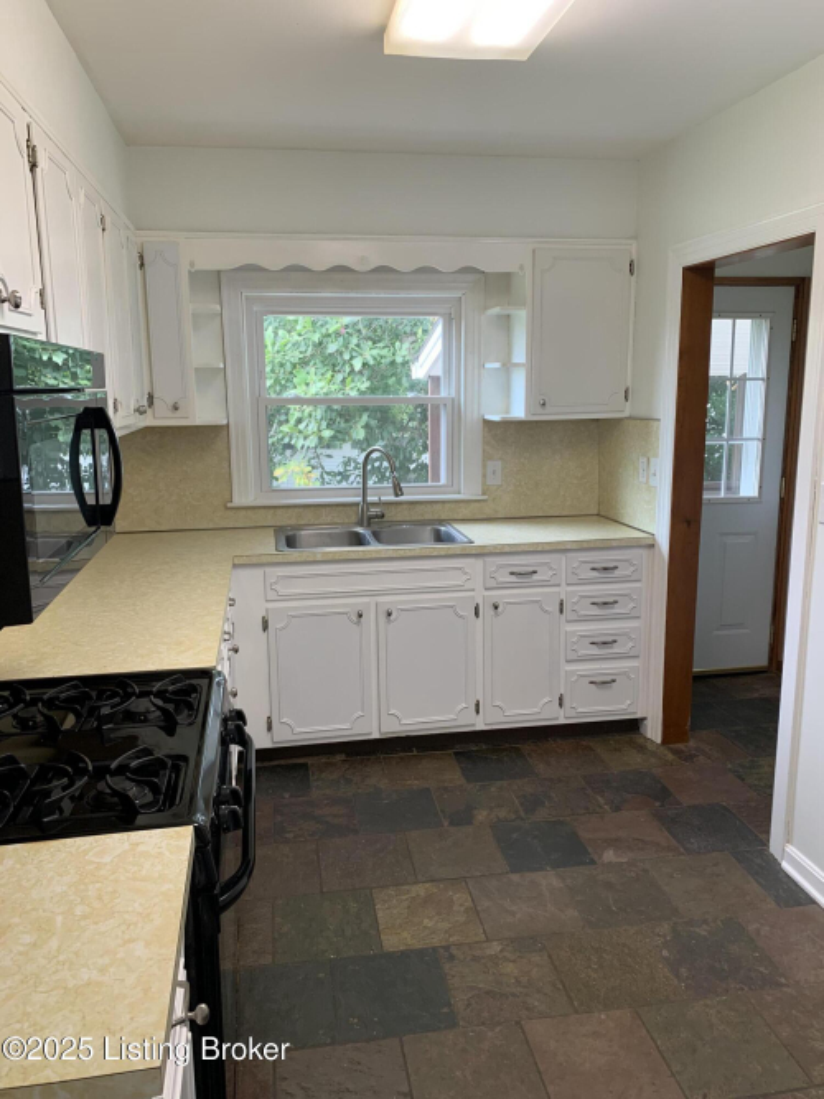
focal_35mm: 26
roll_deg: +1.0
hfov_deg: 53.0
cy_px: 550
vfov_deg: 67.3
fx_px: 825
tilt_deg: -9.8
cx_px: 412
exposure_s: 1/60
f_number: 1.8
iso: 64
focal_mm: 4.25
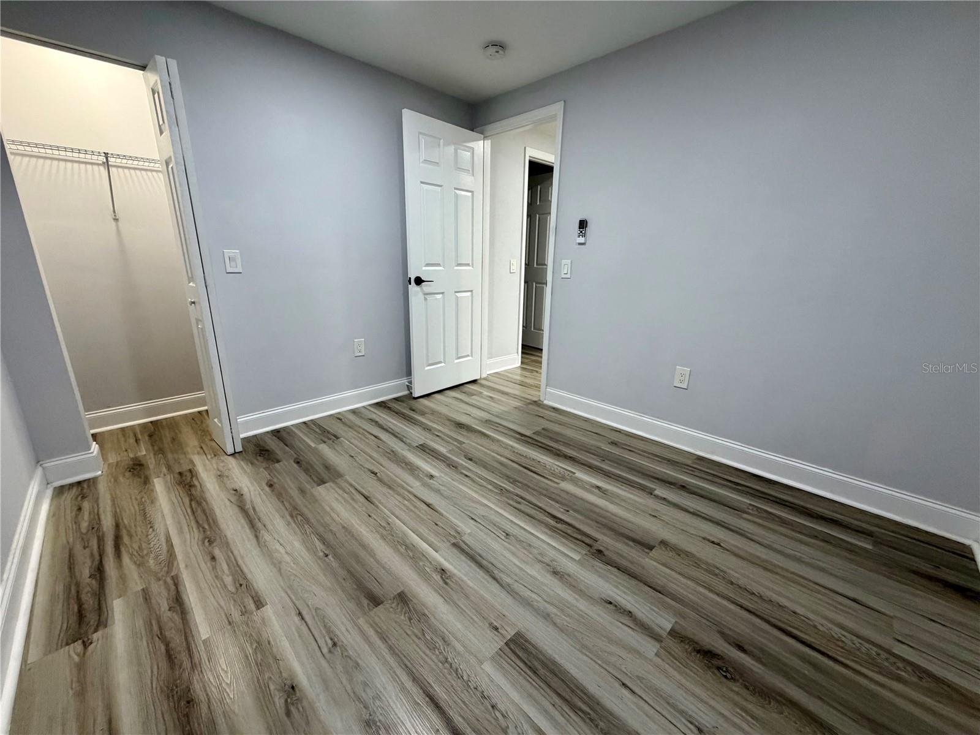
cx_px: 490
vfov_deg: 85.7
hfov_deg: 102.1
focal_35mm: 14
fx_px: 396
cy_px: 368
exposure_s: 1/120
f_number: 2.2
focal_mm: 2.22
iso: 320
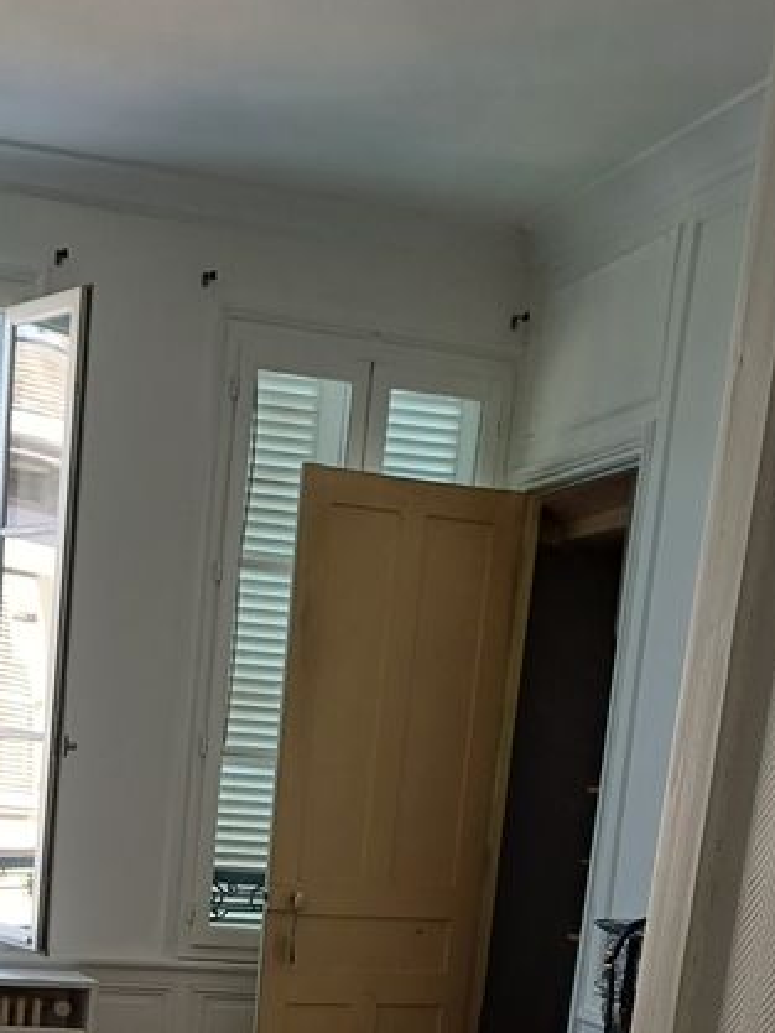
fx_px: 1790
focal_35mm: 60
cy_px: 1144
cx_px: 116
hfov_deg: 23.9
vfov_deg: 29.0
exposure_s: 1/50
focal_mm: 4.65
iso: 125
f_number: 1.8
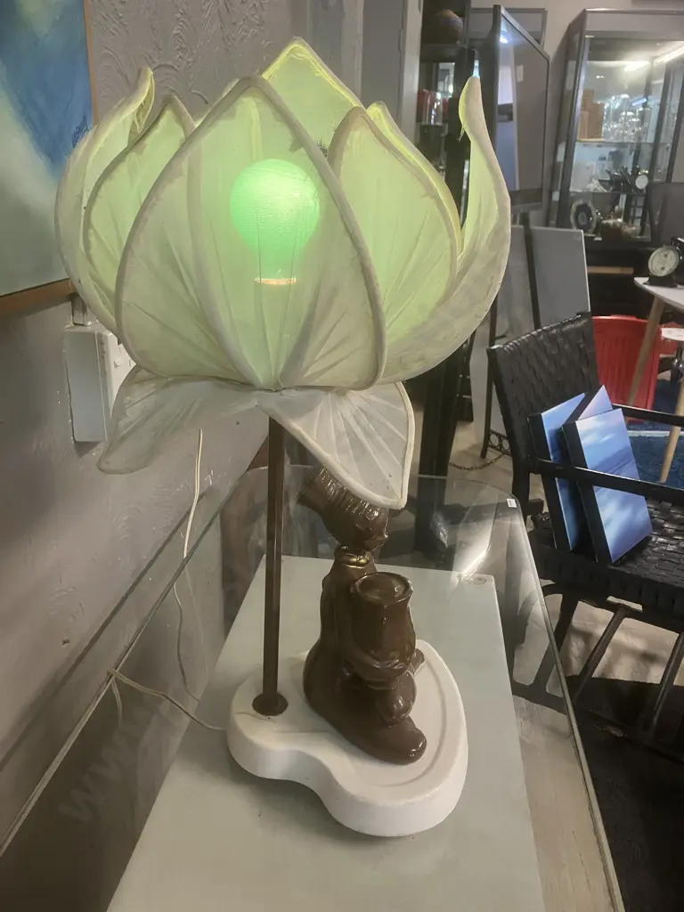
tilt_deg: -18.6
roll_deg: -0.8
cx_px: 342
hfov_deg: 49.7
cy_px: 456
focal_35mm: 28
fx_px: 738
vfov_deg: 63.4
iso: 200
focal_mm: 3.99
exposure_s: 1/50
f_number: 1.8
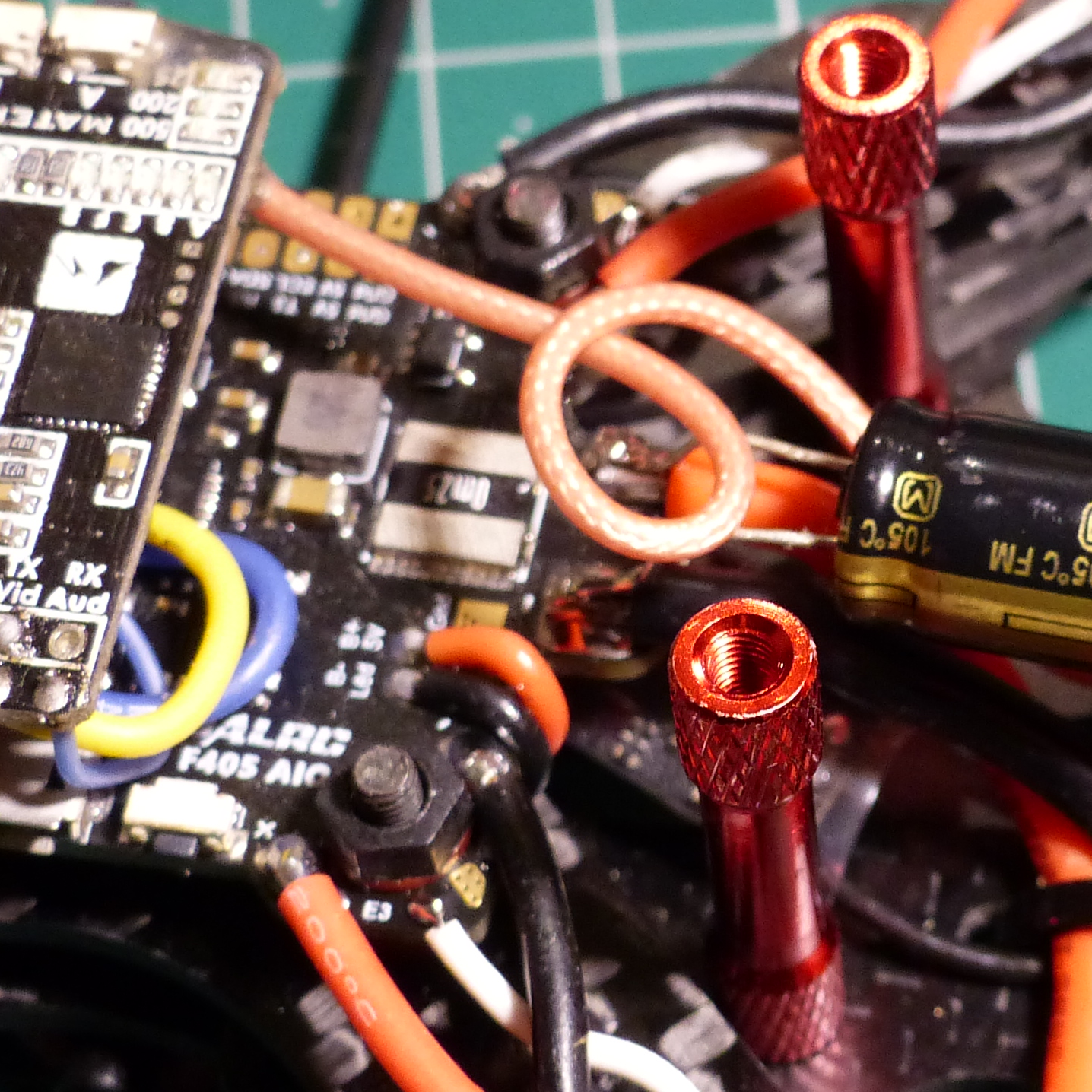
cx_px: 845
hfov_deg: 13.6
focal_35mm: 128
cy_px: 627
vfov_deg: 13.6
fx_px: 4568
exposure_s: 1/60
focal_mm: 9.4
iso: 320
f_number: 2.8
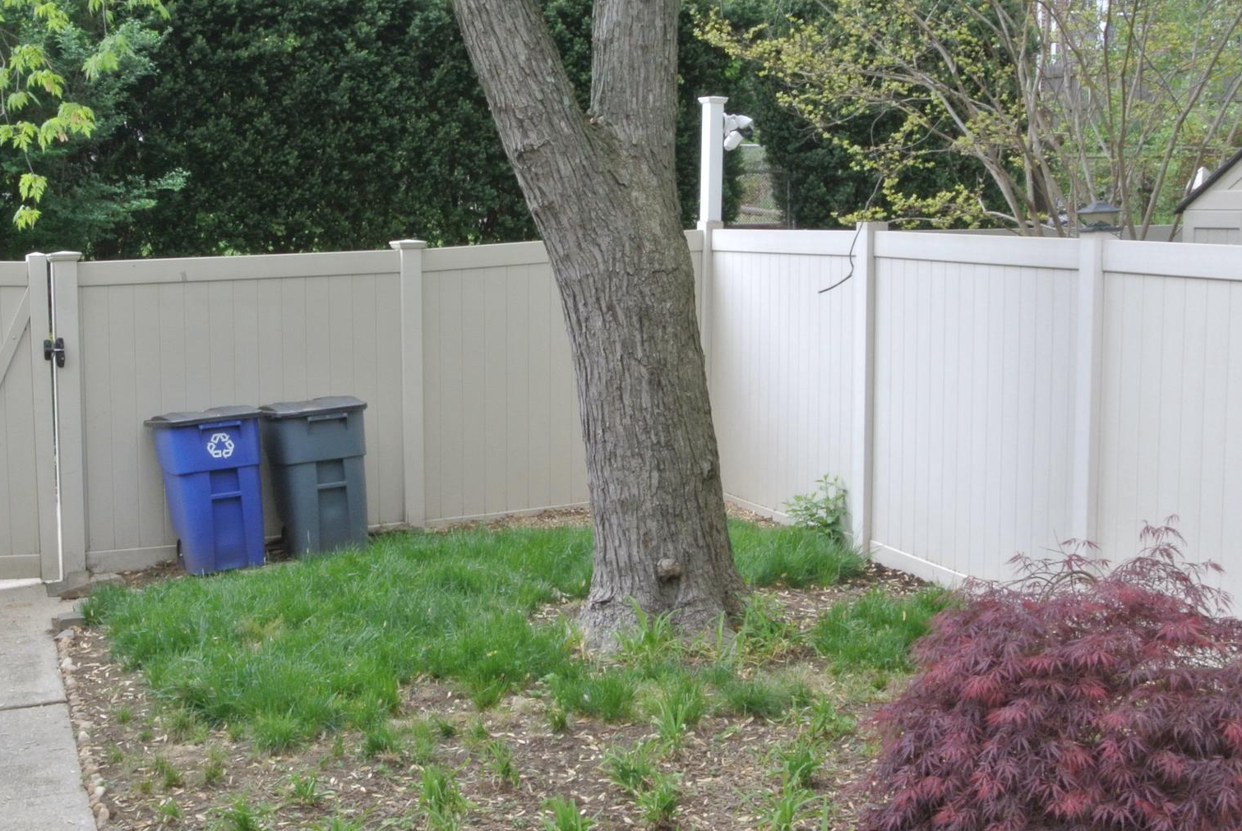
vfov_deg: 22.3
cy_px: 481
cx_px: 492
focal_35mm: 61
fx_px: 2107
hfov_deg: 32.7
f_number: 4.5
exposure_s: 1/40
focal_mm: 16.9
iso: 400
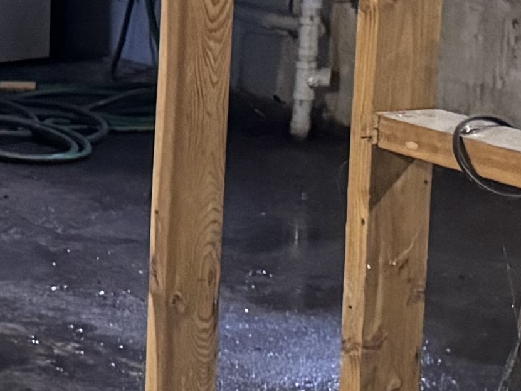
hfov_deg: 10.8
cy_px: 76
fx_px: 2483
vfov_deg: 9.0
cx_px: -554
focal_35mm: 165
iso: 1000
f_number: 1.78
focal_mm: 6.76
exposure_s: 1/40
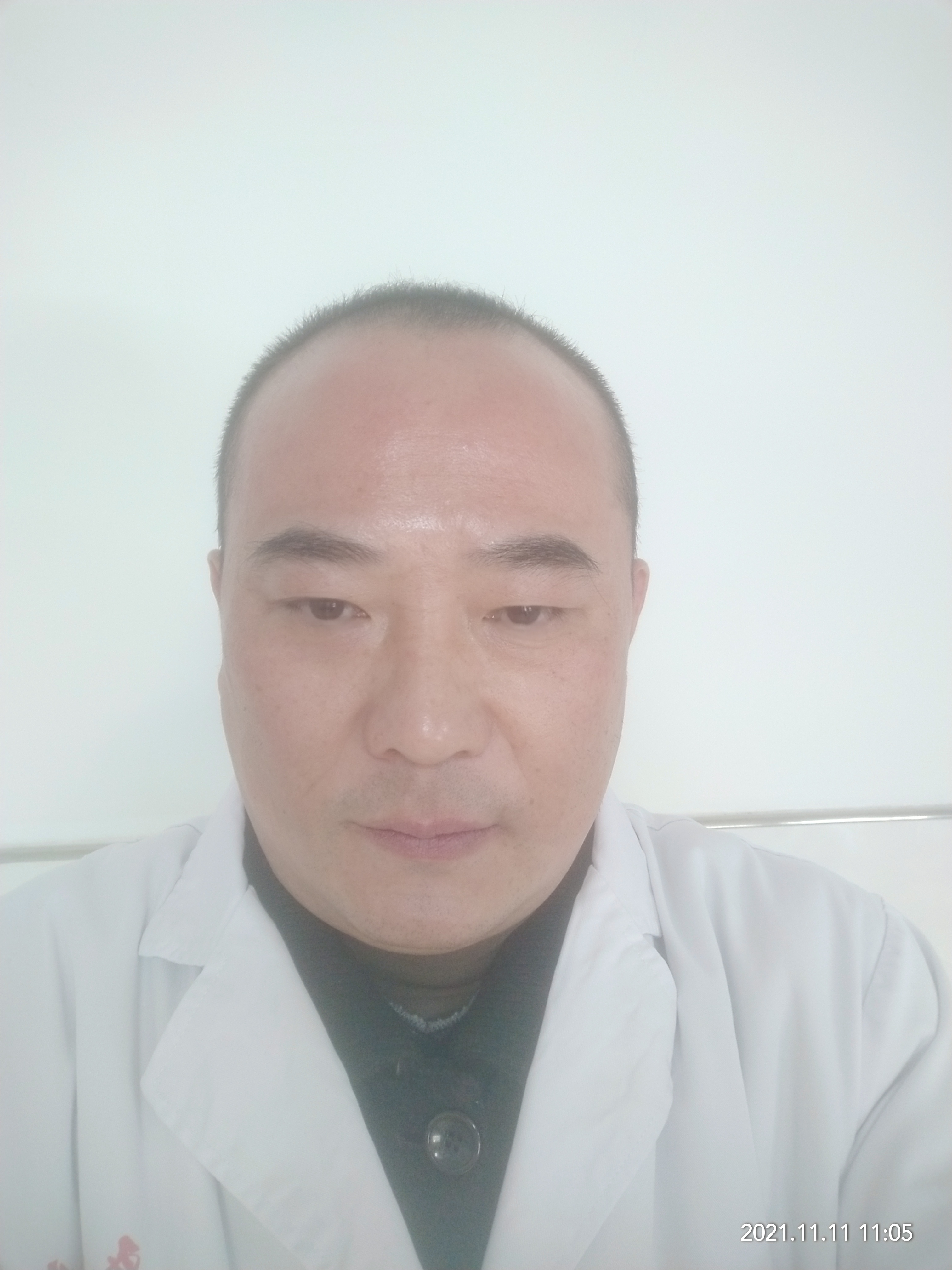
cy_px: 635
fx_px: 1063
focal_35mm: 29
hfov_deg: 48.2
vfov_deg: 61.7
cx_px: 476
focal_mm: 3.87
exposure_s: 1/33.3
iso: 328
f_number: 2
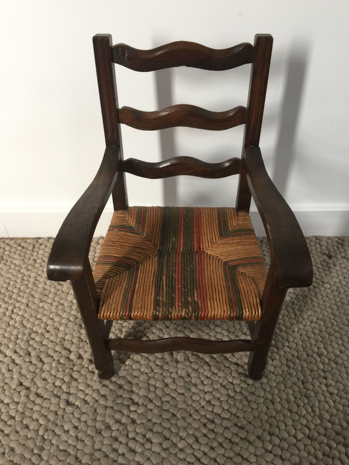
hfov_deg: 48.2
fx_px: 390
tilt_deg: -45.5
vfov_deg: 61.7
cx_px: 174
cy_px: 232
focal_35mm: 29
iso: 50
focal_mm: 4.15
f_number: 2.2
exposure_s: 1/33
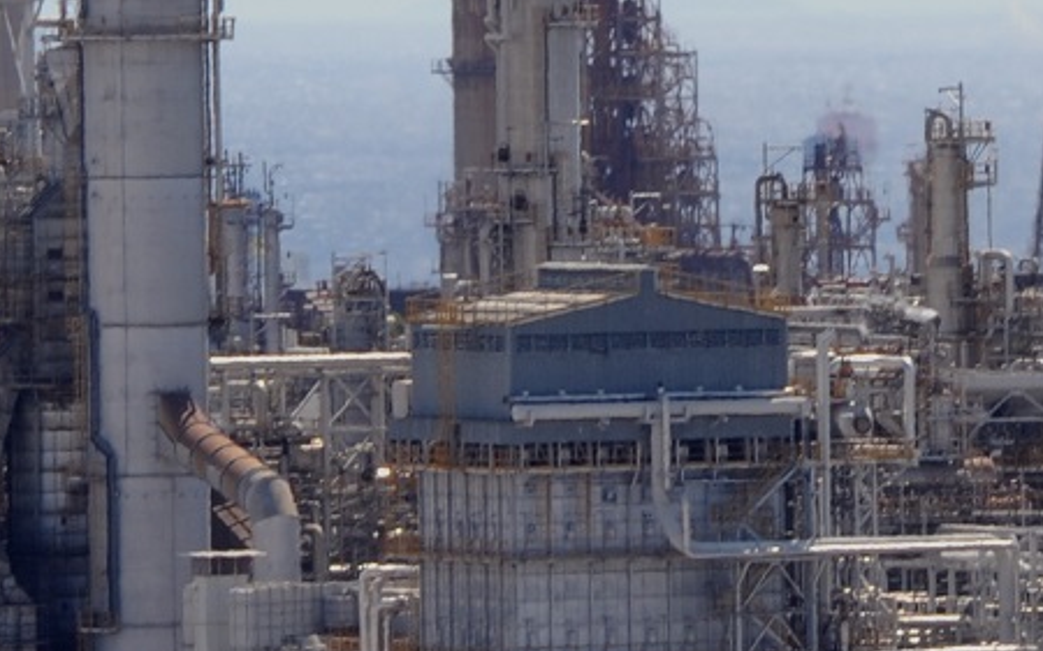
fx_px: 14919
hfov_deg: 4.0
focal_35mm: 525
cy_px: -89
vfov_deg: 2.5
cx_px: 1087
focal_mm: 145
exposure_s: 1/160
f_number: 16
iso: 220
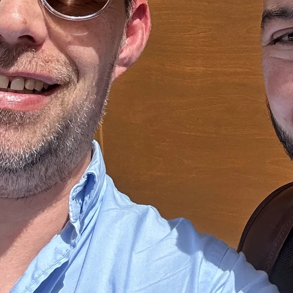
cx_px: 209
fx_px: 747
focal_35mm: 78
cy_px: -72
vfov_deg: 20.5
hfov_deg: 22.0
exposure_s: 1/1125
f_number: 1.9
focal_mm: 2.69
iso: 25
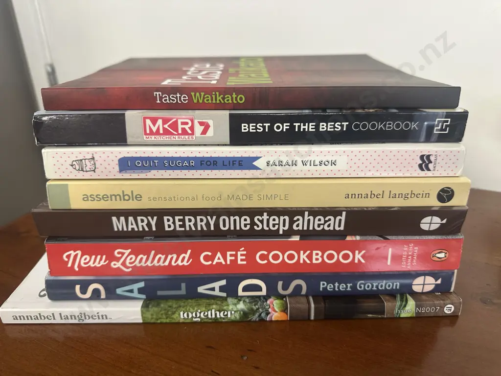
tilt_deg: -25.7
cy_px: 188
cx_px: 250
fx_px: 347
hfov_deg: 71.6
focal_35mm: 24
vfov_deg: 56.8
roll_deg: +1.2
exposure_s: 1/50
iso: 125
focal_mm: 6.86
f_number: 1.78
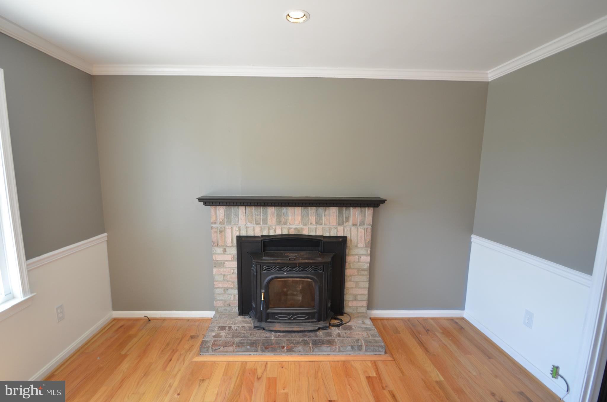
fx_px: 278
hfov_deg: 95.1
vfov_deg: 71.8
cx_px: 304
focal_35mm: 16
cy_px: 201
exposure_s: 1/60
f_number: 4
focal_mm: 11
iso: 400
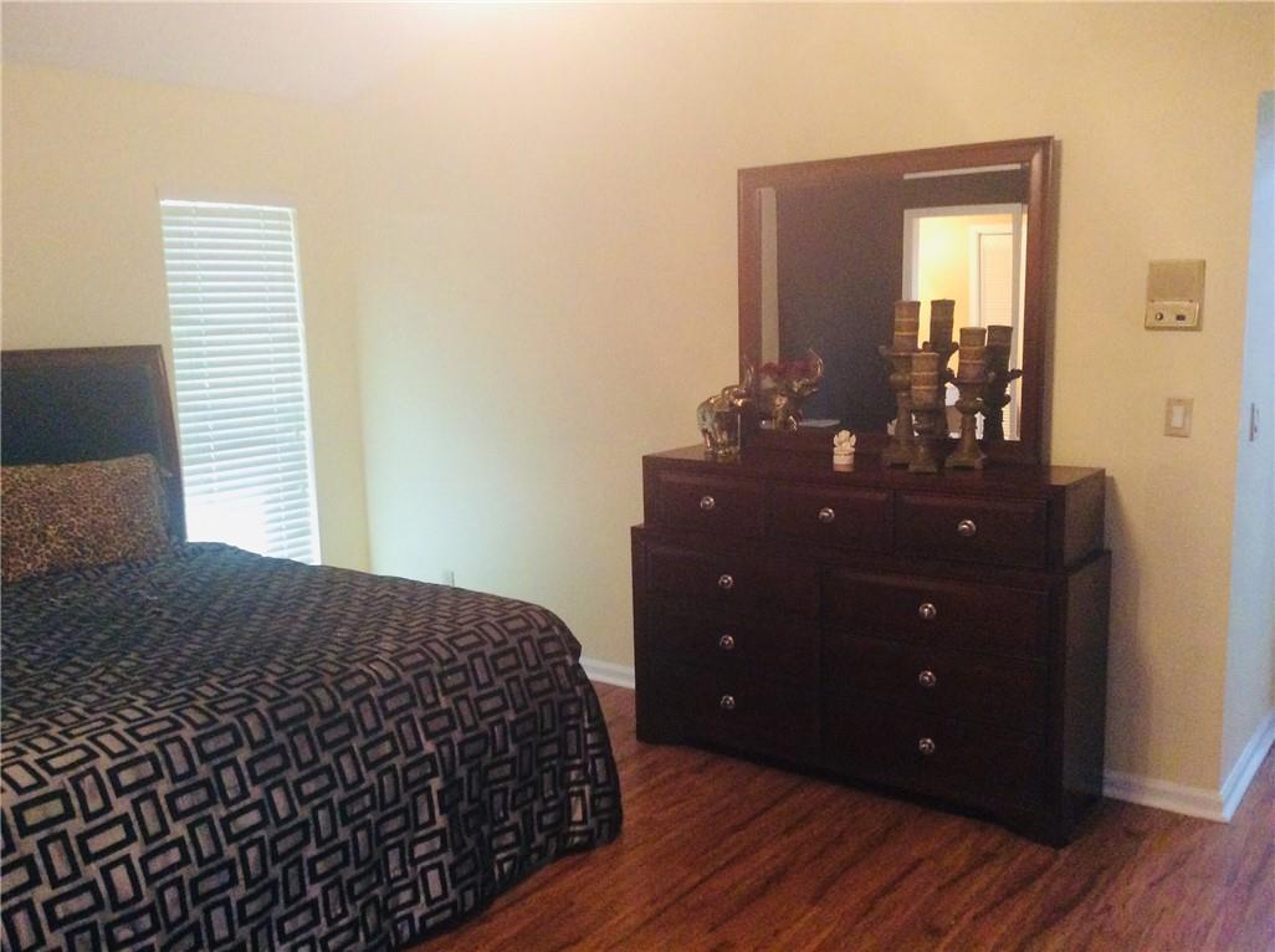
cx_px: 638
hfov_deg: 56.9
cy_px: 476
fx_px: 1177
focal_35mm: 32
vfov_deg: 44.0
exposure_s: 1/24
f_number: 2.4
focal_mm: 3.3
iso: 320
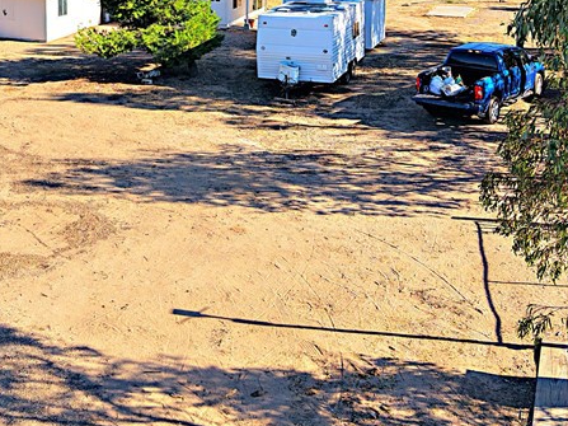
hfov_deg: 34.6
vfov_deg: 25.0
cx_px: 193
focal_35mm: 55
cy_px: -24
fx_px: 902
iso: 230
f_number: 1.8
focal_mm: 8.67
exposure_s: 1/4000
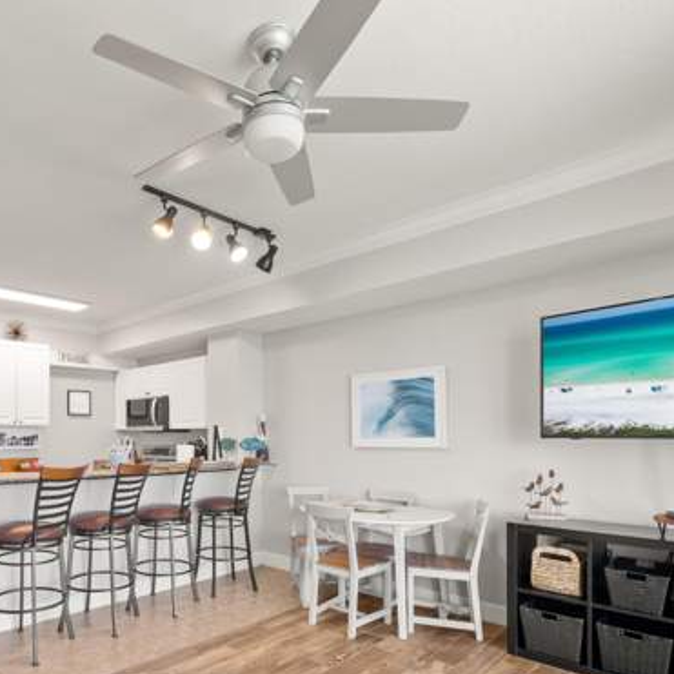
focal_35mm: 22
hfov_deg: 66.1
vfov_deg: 68.0
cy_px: 441
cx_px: 183
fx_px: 485
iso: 400
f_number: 7.1
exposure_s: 1/4
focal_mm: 12
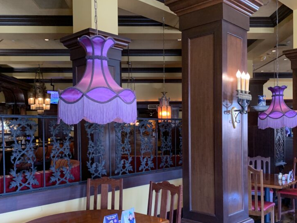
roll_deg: -0.4
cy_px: 137
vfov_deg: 38.5
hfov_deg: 50.1
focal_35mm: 37
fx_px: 317
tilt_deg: -0.5
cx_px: 157
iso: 500
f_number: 1.8
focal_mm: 4.25
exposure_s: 1/30
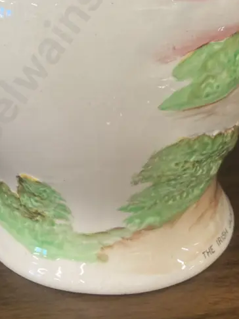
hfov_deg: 24.7
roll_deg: +0.7
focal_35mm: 59
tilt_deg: -10.4
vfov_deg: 30.6
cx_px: 84
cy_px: 5
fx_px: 544
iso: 80
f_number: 1.8
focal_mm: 3.99
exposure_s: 1/50
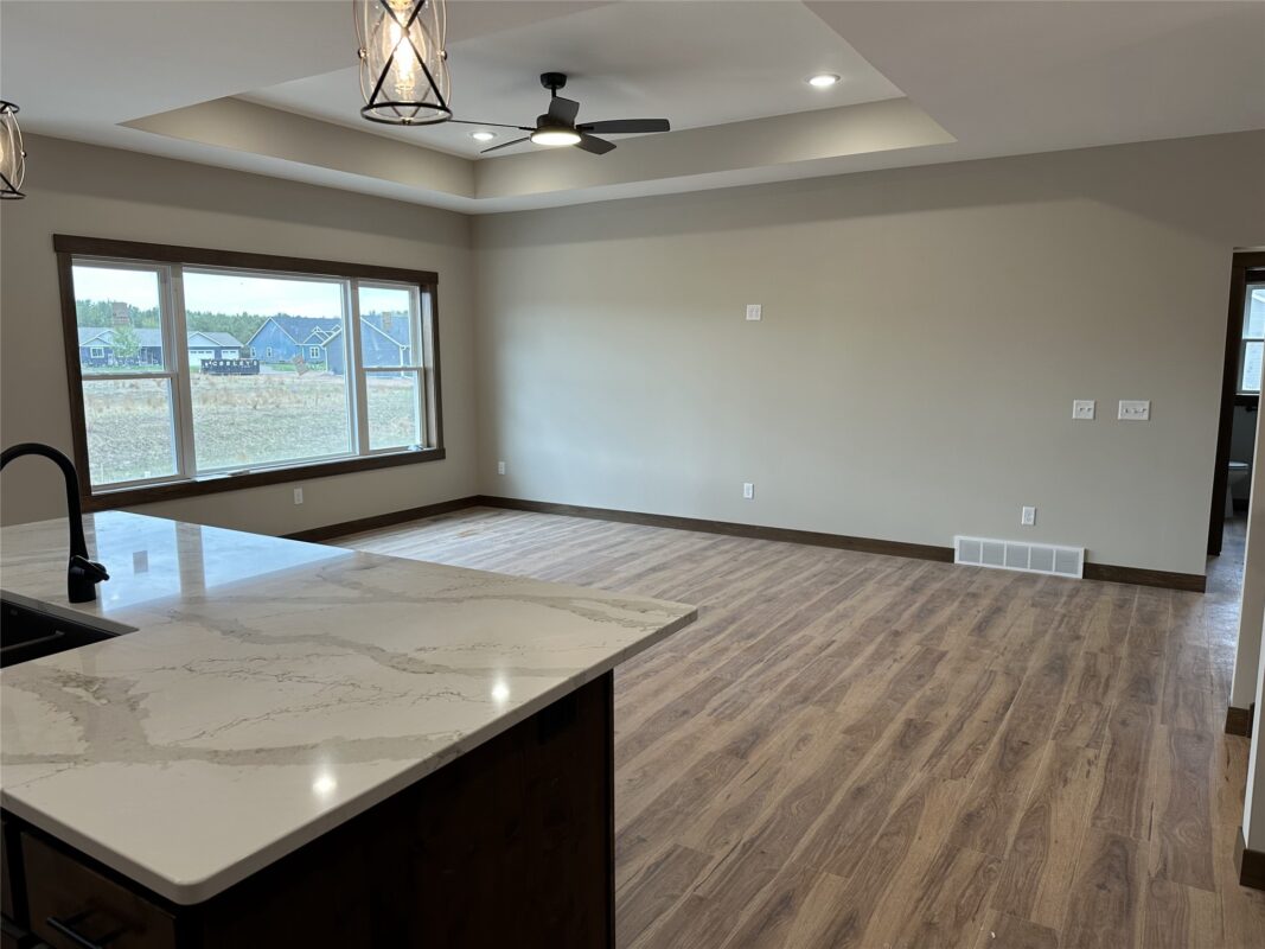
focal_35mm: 24
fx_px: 877
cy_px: 474
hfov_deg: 71.6
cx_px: 632
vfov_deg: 56.8
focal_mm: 6.86
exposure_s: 1/120
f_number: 1.78
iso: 80
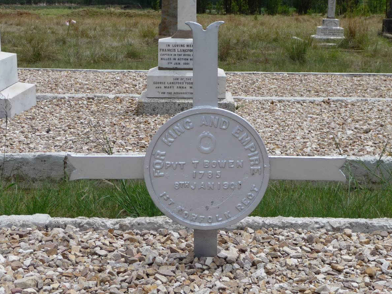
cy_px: 148
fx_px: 781
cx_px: 198
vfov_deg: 21.3
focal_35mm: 69
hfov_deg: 28.2
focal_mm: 8.5
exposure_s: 1/1000
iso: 100
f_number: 4.2
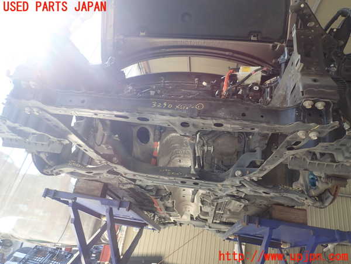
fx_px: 253
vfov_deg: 54.9
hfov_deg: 69.4
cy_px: 132
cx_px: 176
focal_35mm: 25
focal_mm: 4.5
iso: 100
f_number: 2.8
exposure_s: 1/60
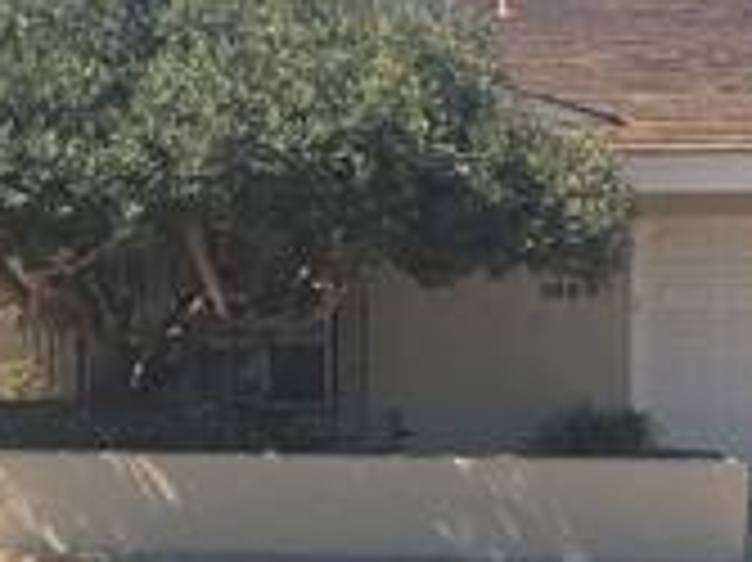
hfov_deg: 22.0
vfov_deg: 16.7
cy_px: 391
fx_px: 1910
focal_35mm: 88
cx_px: 167
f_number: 1.4
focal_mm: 6.5
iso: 10
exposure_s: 1/414
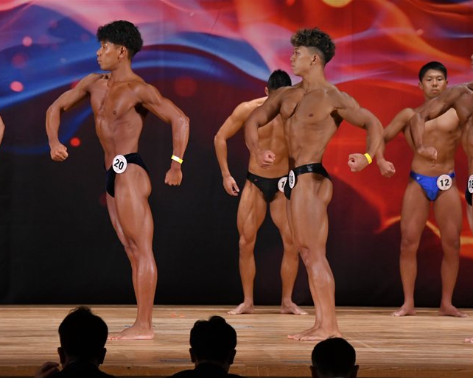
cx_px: 243
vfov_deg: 6.1
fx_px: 3568
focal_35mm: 255
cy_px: 189
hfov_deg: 7.6
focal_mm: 150
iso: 3200
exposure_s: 1/400
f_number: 5.6
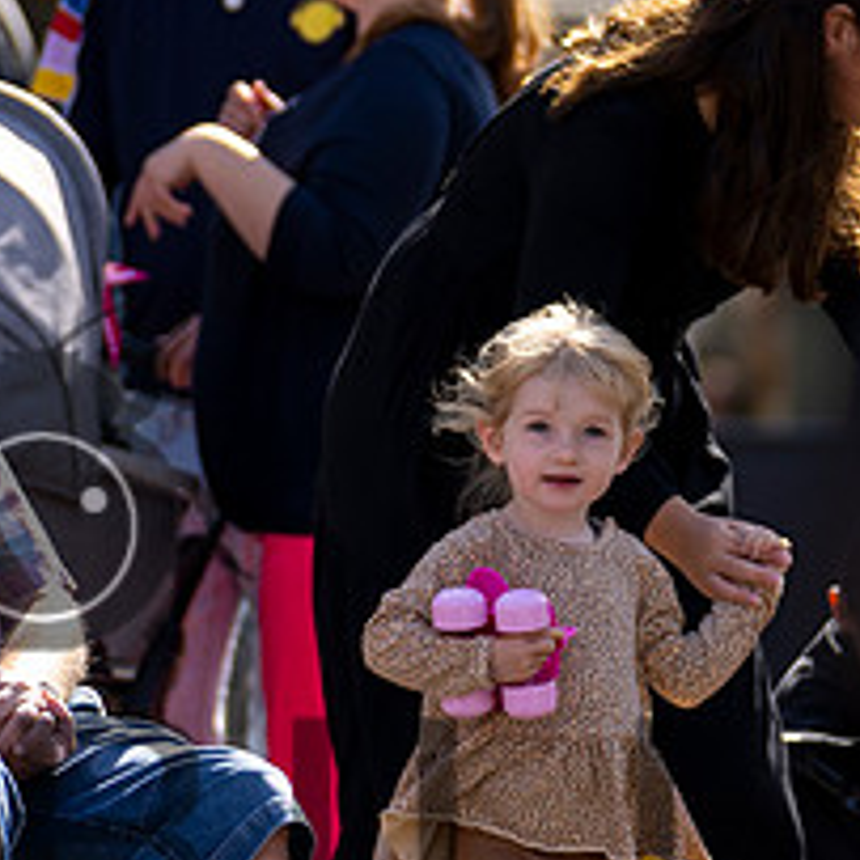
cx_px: 5
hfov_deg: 2.9
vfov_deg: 2.9
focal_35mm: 601
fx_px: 16893
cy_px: 312
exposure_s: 1/640
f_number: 2.8
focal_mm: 146
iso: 100
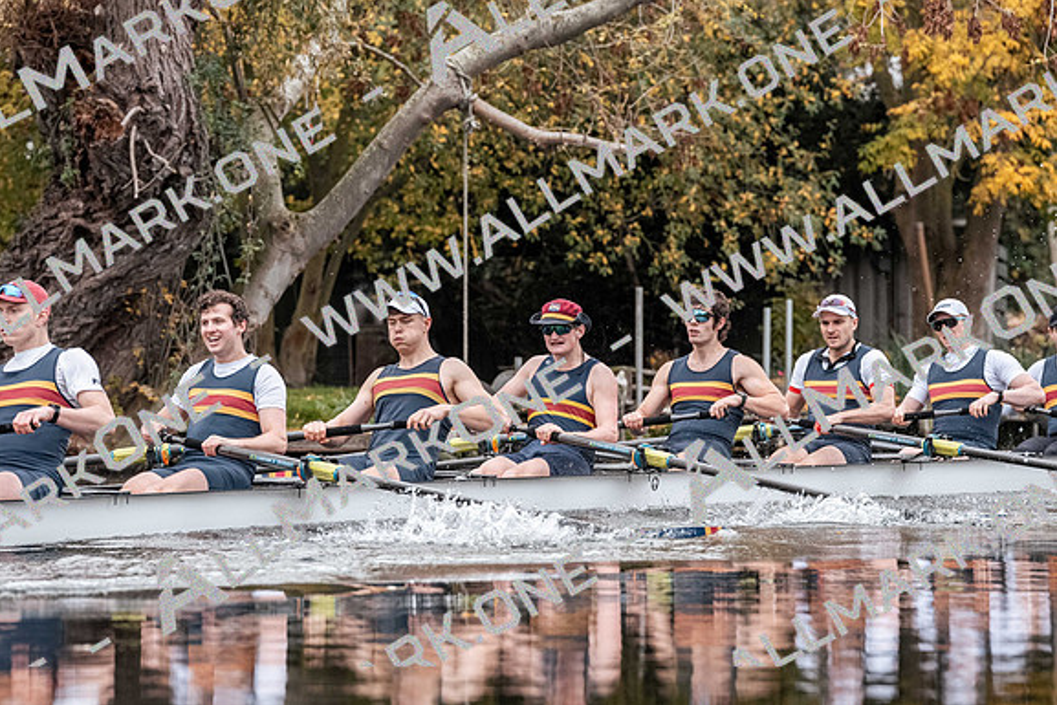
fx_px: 5903
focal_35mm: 201
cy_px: 352
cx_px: 528
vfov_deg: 6.8
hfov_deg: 10.2
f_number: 5.6
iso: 3200
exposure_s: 1/1000
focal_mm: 200
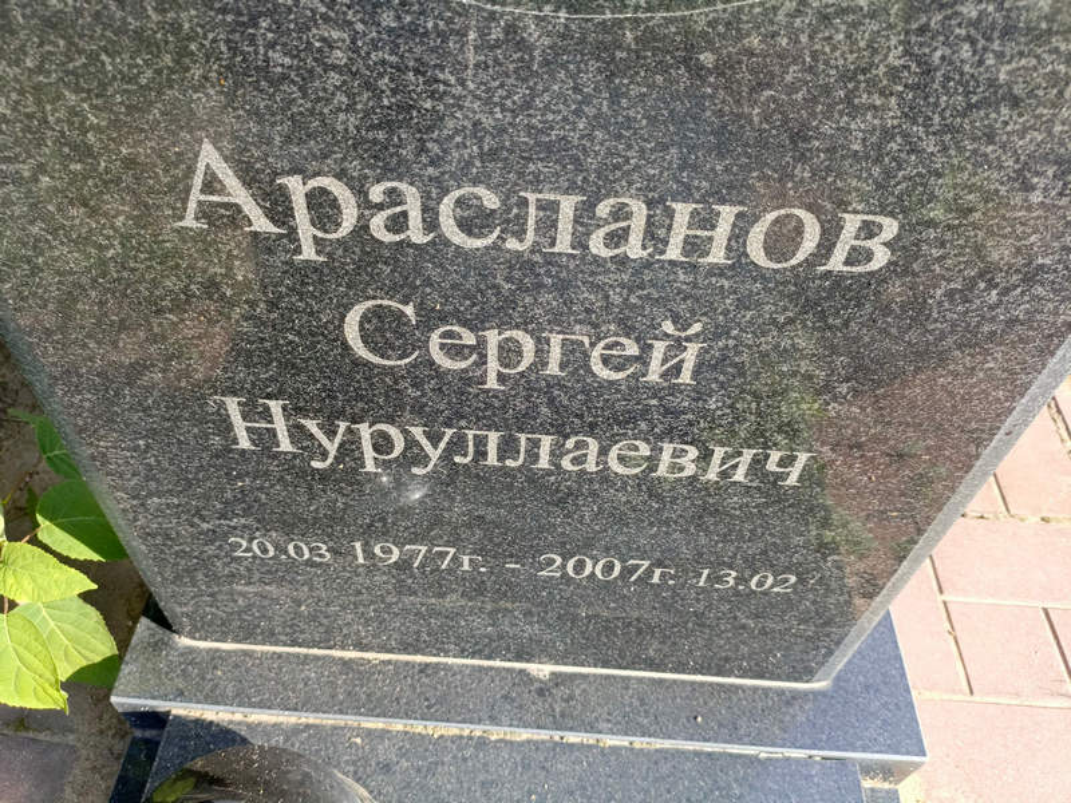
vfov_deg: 54.9
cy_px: 402
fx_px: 773
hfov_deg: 69.4
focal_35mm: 25
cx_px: 536
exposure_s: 1/263
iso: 112
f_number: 1.69
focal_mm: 4.76
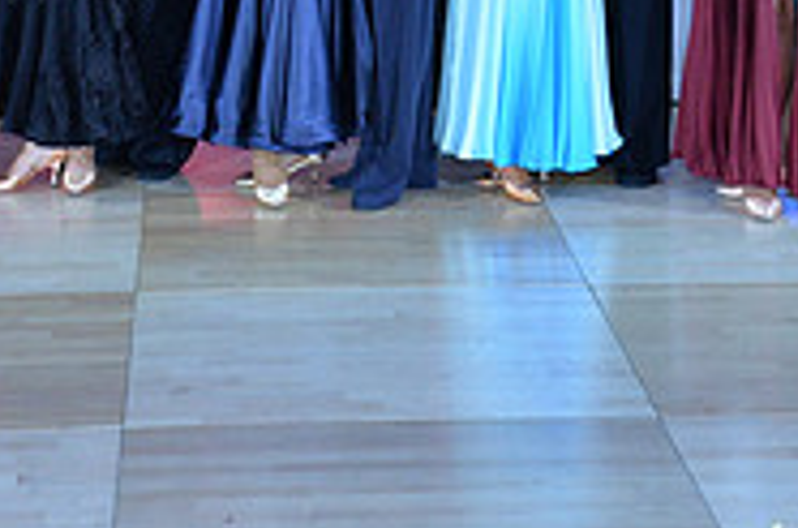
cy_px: -260
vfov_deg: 10.5
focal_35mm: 125
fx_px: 2764
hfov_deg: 16.4
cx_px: 403
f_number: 5
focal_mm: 40
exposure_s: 1/250
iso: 2000
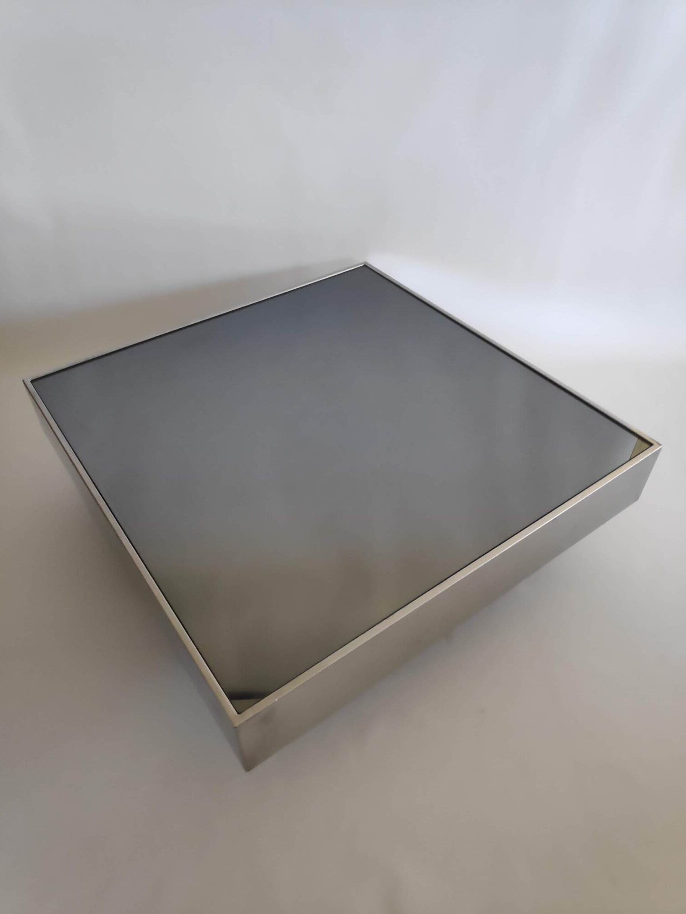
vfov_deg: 81.7
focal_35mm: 20
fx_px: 528
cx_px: 343
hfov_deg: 66.0
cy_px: 457
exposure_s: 1/100
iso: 449
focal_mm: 3.94
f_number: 1.9
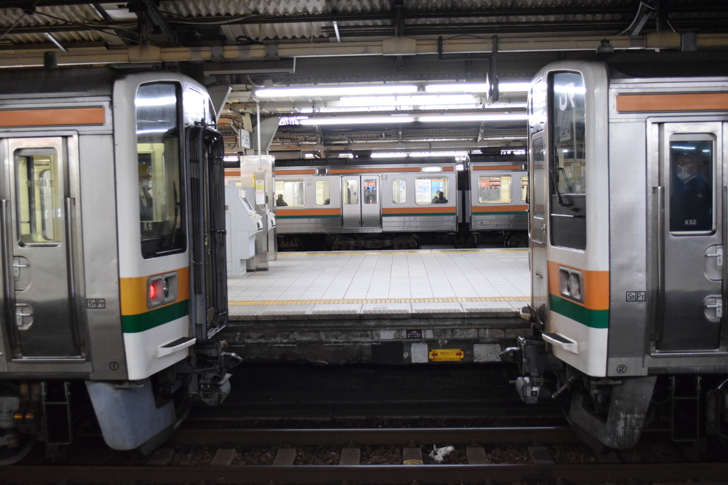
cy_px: 242
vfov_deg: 34.2
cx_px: 364
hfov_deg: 49.6
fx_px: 789
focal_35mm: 39
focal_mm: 26
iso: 3200
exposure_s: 1/125
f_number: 4.2
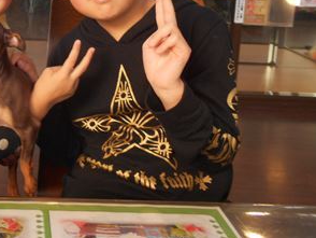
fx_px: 484
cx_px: 16
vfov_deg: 26.6
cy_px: 22
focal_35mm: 53
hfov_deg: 33.7
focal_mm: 4.6
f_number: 3.2
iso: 80
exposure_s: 1/30
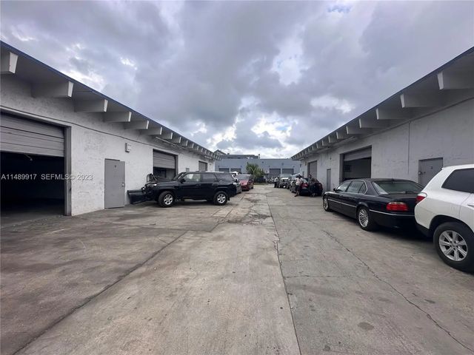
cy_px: 178
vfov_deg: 85.7
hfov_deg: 102.1
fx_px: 192
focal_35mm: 14
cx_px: 237
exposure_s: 1/622
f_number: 2.2
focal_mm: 2.22
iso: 40
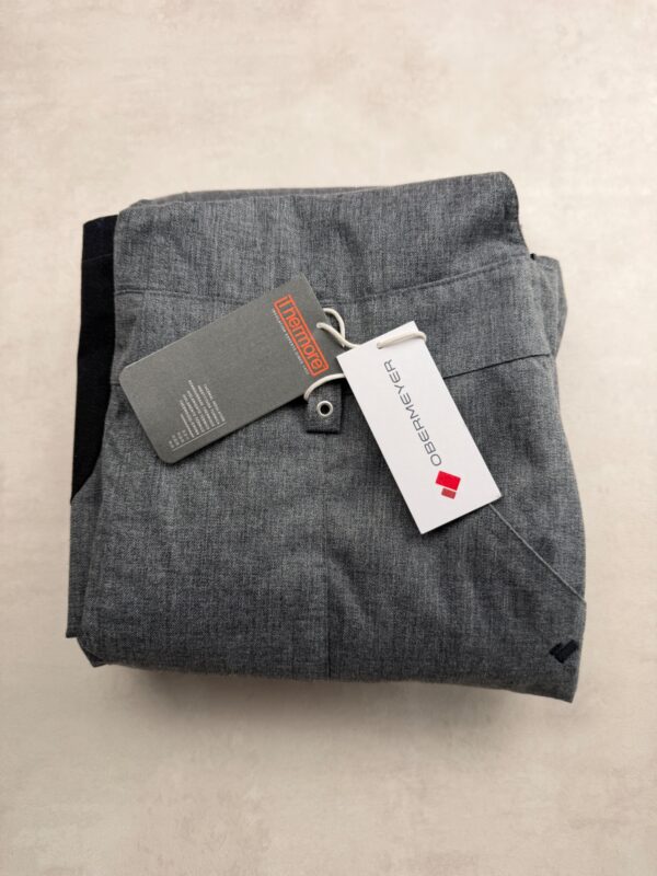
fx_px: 607
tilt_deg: -67.8
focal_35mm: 24
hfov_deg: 56.8
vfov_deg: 71.6
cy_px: 438
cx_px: 328
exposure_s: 1/130
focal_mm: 6.76
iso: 64
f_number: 1.78
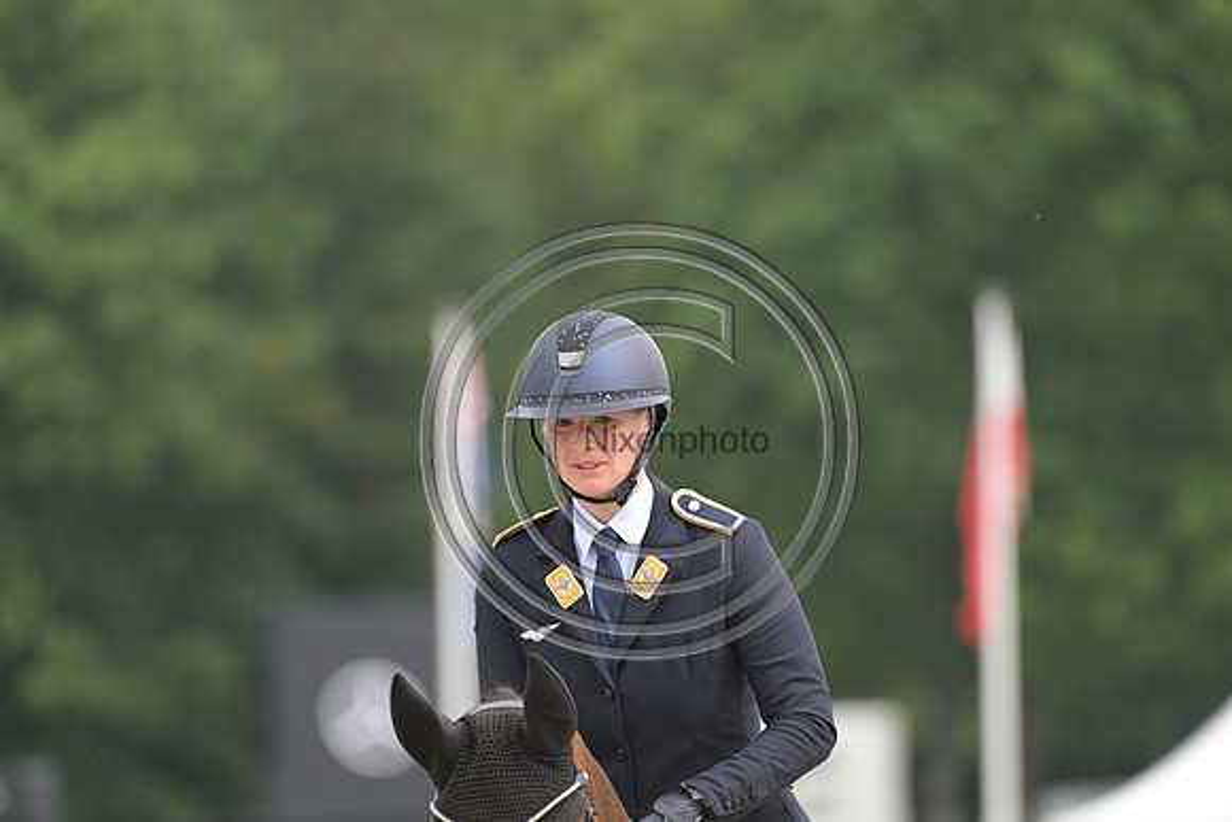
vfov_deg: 3.4
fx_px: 13691
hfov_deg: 5.2
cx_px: 616
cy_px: 411
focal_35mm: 400
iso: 800
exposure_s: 1/1250
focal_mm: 400
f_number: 5
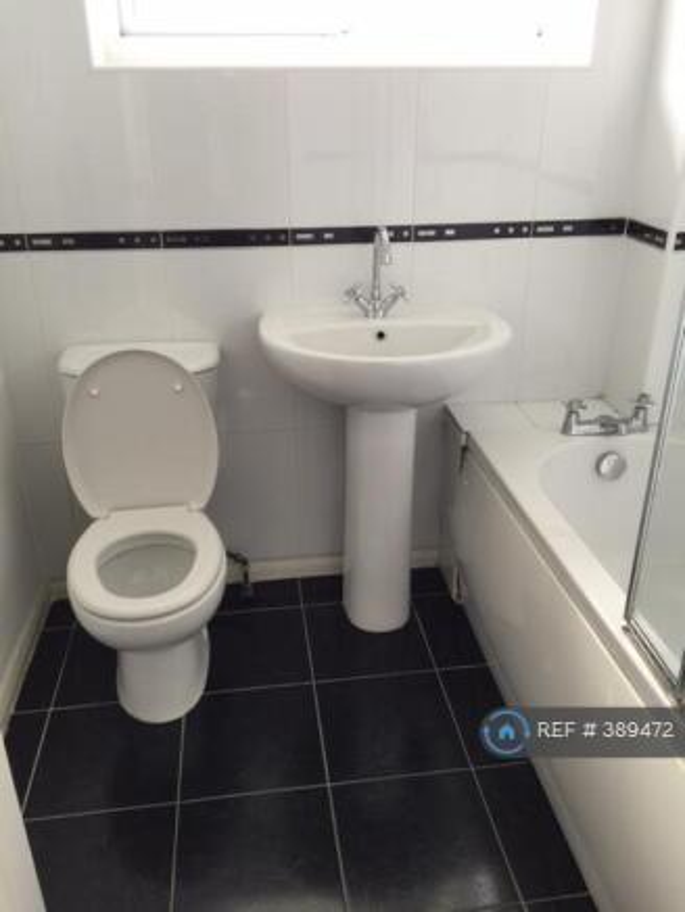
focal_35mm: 29
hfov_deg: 48.2
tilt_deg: -24.6
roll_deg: +0.5
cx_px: 342
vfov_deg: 61.6
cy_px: 456
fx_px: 765
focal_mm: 4.15
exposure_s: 1/33
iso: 32
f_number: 2.2
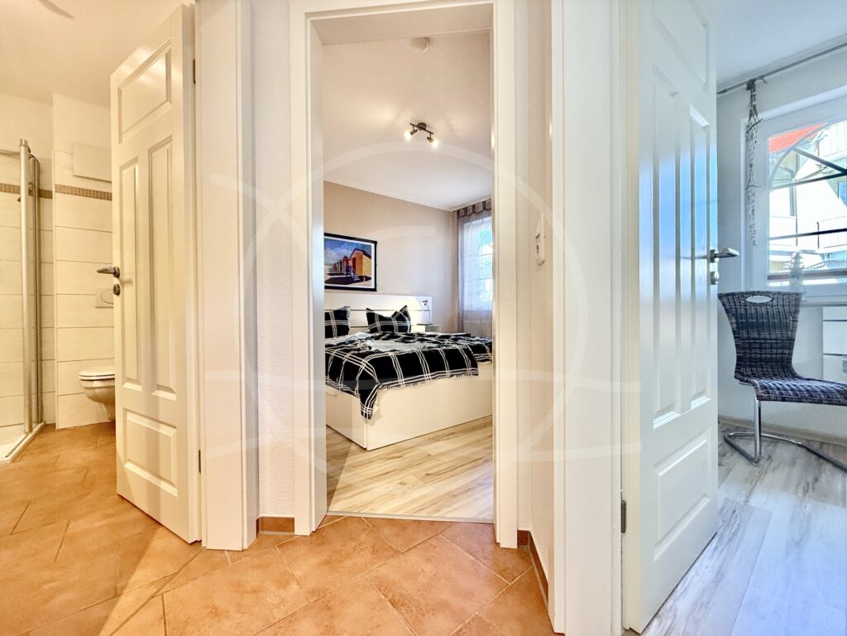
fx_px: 343
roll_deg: +0.3
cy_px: 318
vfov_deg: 85.7
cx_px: 424
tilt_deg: -0.8
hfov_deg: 102.1
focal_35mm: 14
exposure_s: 1/100
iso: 320
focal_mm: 2.22
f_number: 2.2
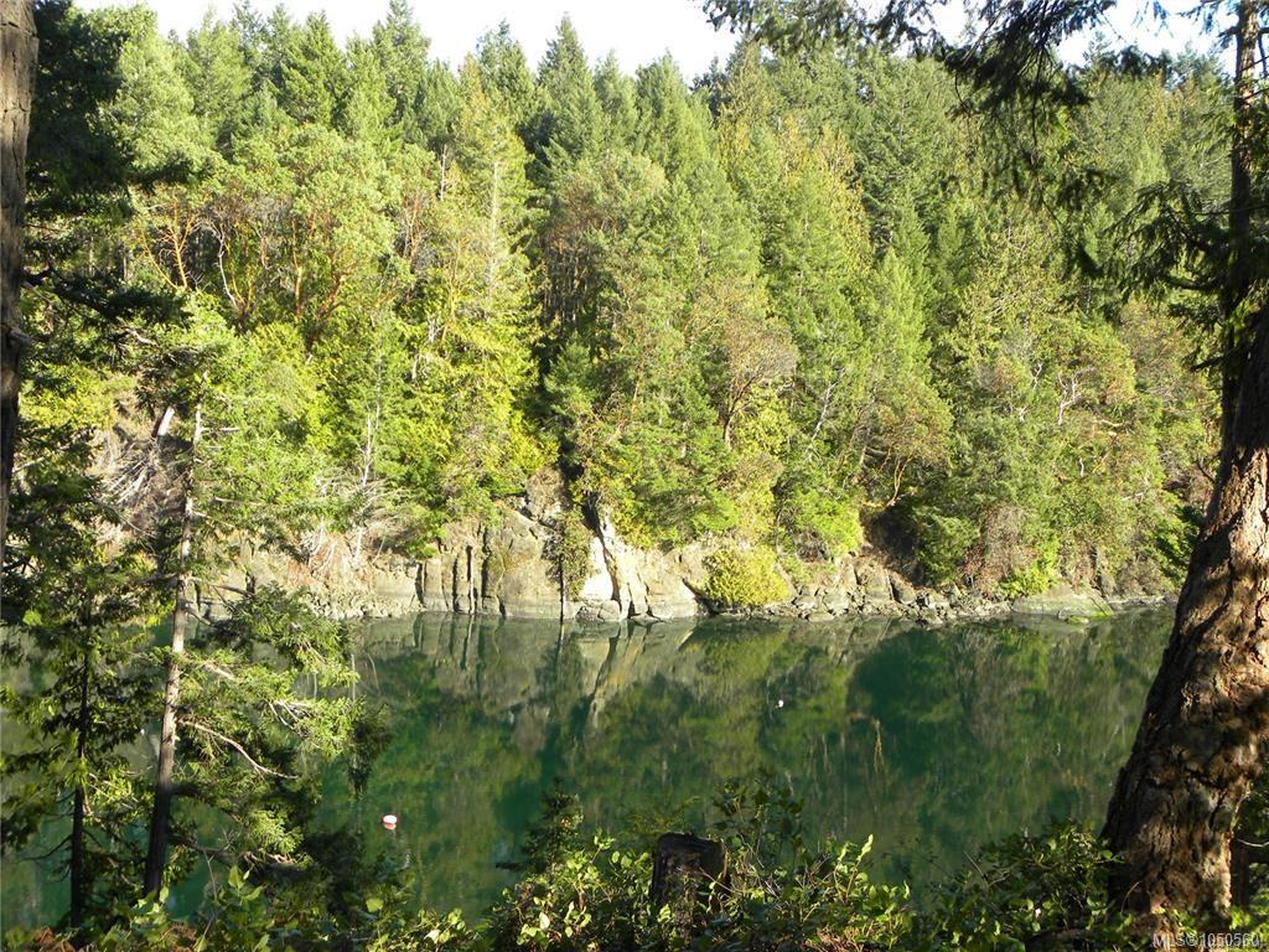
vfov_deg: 28.0
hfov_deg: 36.8
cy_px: 476
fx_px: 1906
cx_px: 634
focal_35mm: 52
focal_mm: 9.2
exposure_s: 1/155
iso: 64
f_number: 3.5
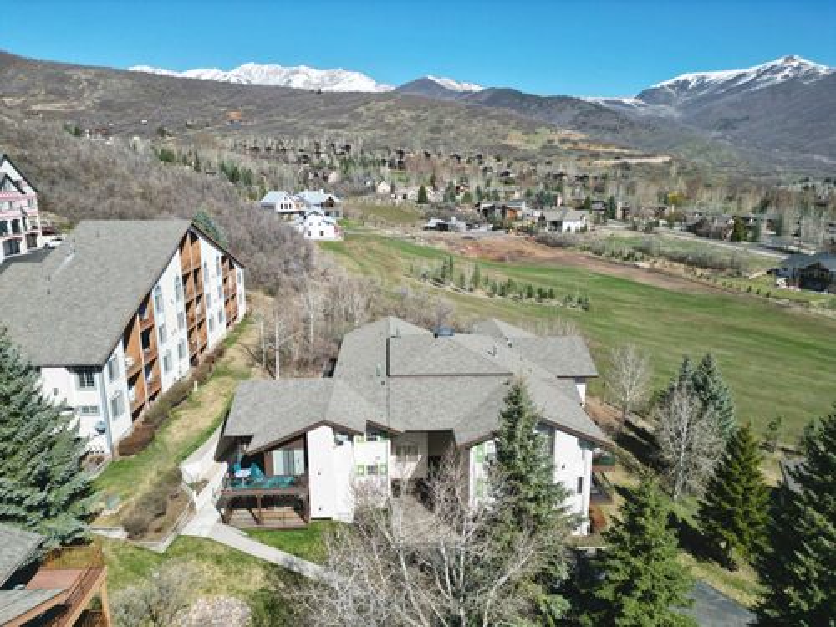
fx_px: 580
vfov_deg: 56.8
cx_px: 418
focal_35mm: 24
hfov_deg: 71.6
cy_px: 314
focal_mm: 6.72
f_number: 1.7
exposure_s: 1/4000
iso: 150
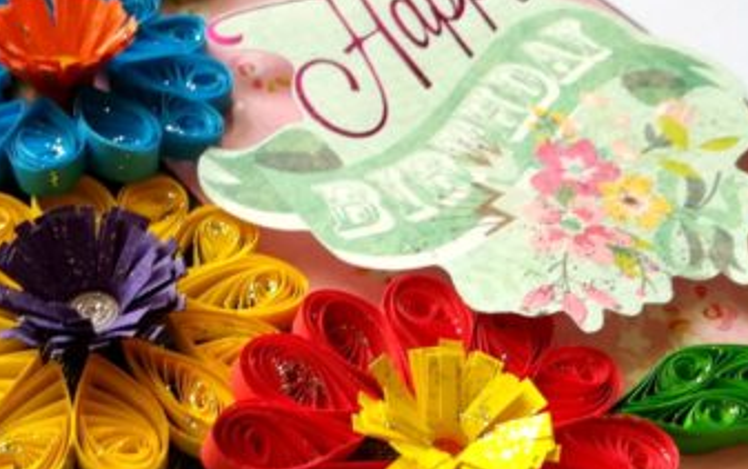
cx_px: 302
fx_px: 999
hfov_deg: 40.9
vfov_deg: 25.8
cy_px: 385
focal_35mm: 49
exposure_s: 1/40
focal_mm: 3.83
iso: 64
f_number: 2.2
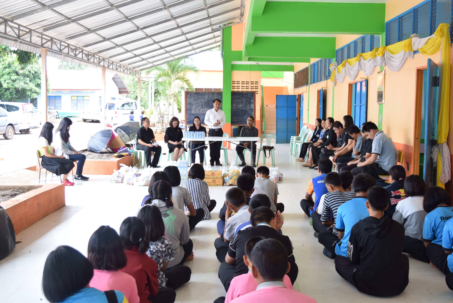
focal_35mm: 42
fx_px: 529
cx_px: 226
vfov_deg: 31.9
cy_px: 152
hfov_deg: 46.4
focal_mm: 28
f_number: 4.2
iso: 800
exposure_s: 1/125
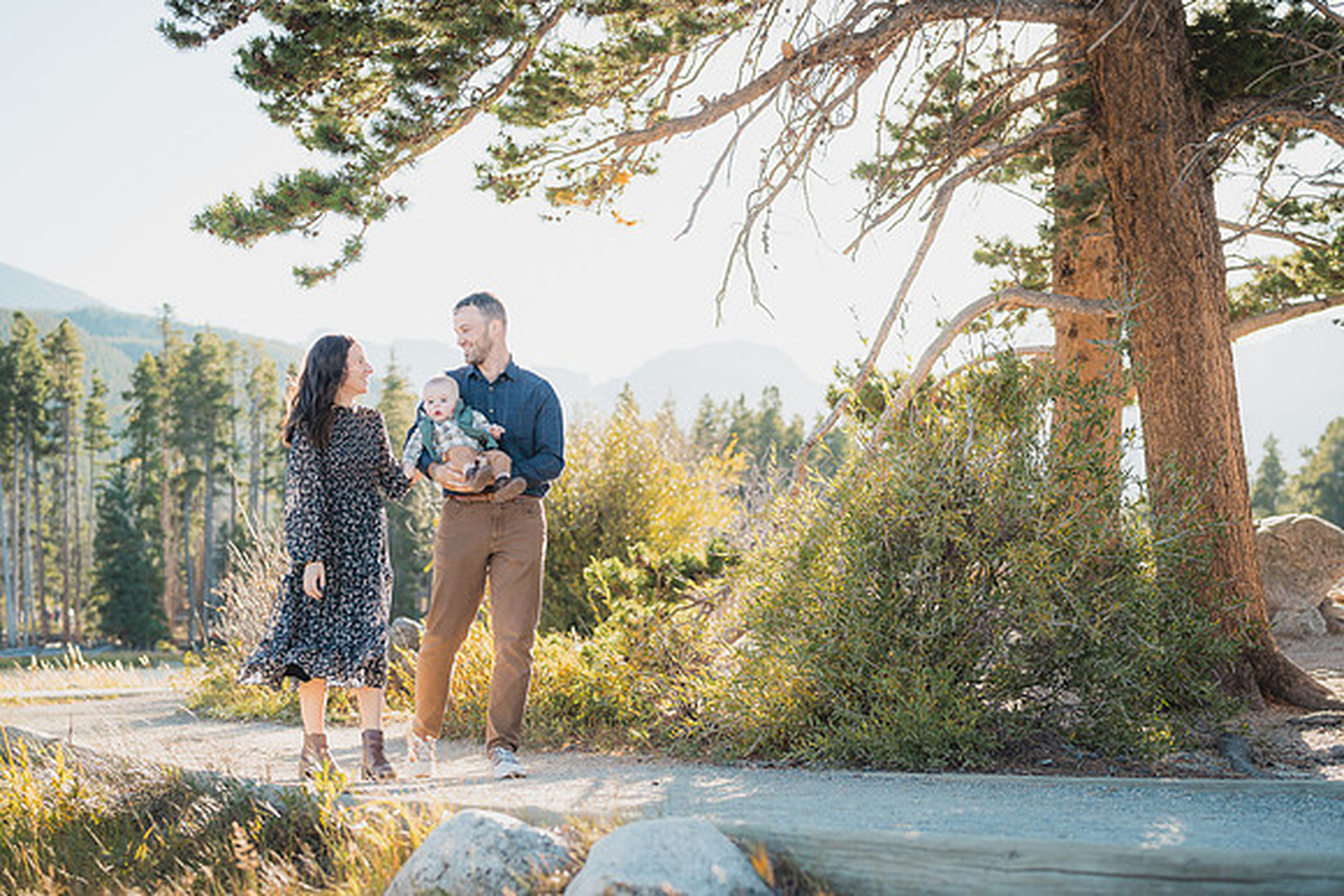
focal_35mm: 51
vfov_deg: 26.4
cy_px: 448
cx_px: 672
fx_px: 1908
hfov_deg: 38.8
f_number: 2.2
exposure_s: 1/1000
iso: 200
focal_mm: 50
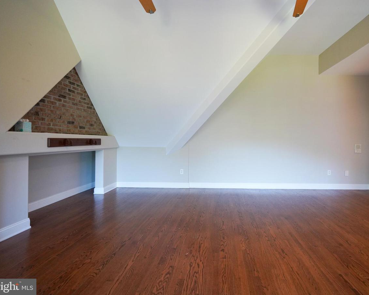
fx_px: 207
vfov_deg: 70.8
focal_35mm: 19
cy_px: 140
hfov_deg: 82.4
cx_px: 219
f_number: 2.8
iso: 1600
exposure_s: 1/160
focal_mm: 16
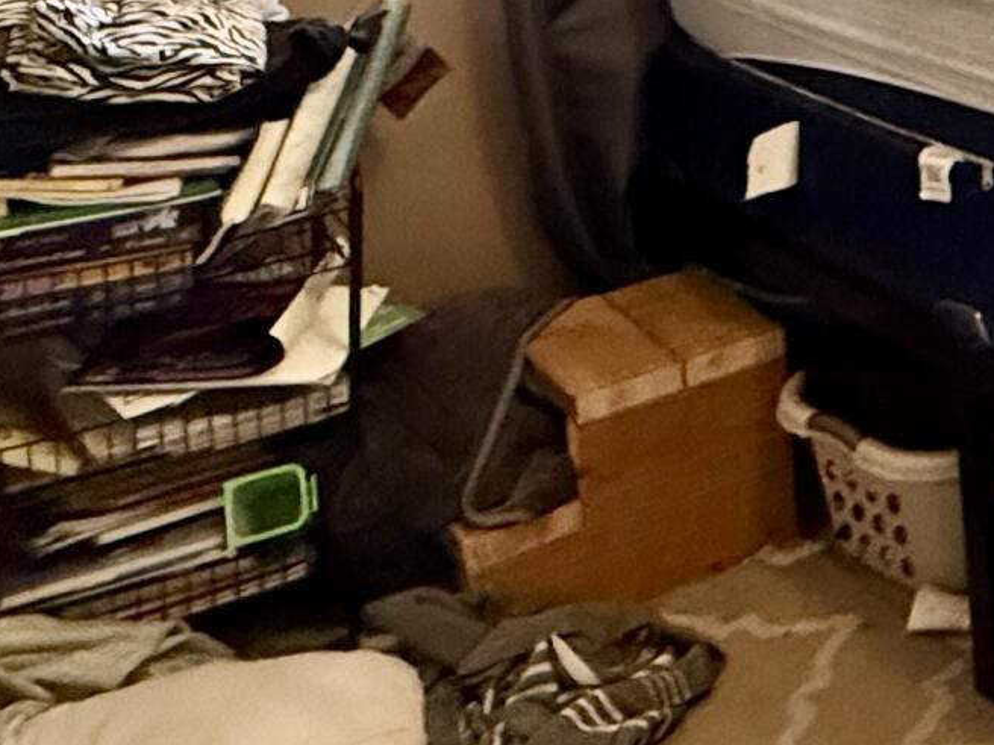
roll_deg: +0.4
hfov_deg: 23.9
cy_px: -262
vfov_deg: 20.6
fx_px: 1838
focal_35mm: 64
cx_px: 1491
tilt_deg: -6.4
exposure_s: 1/60
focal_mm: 2.22
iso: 1000
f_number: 2.2
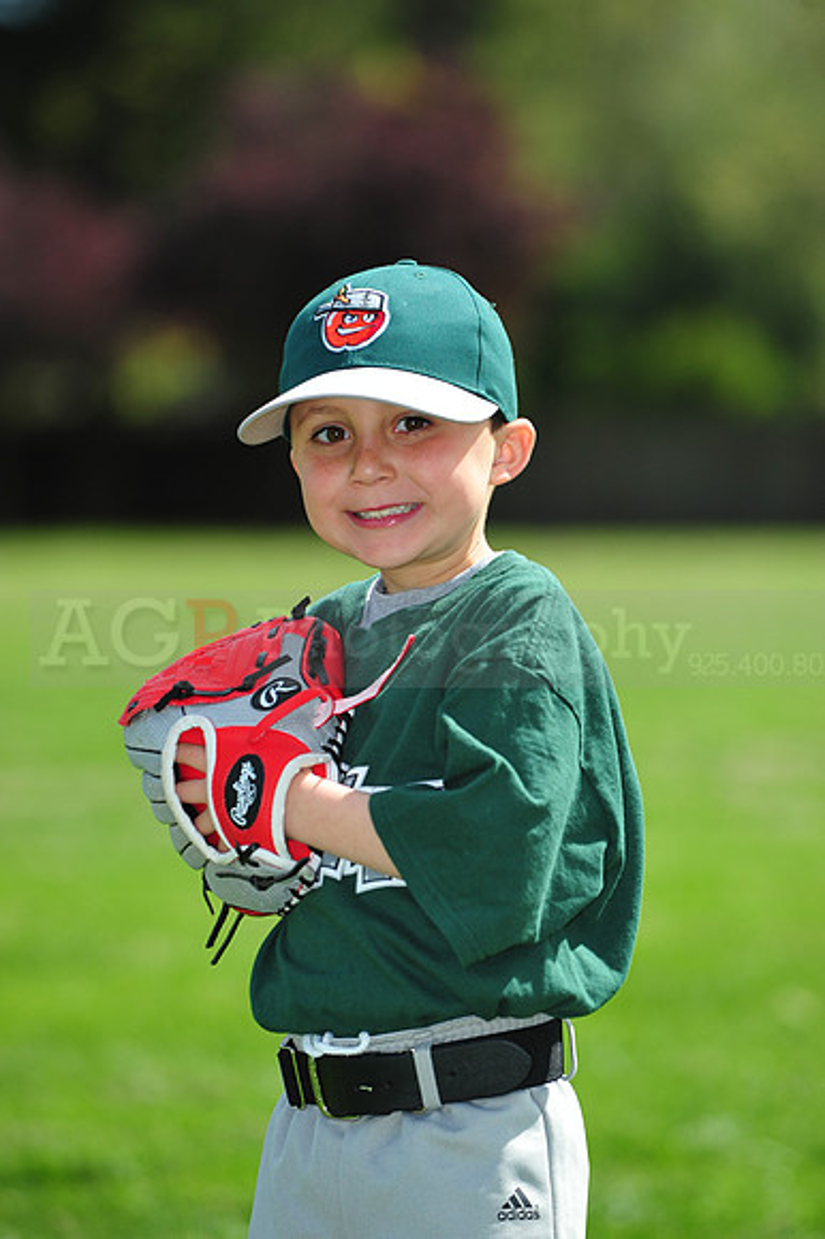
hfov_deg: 6.9
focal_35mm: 200
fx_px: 6883
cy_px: 620
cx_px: 412
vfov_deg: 10.3
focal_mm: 200
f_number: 5
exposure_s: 1/2000
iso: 400
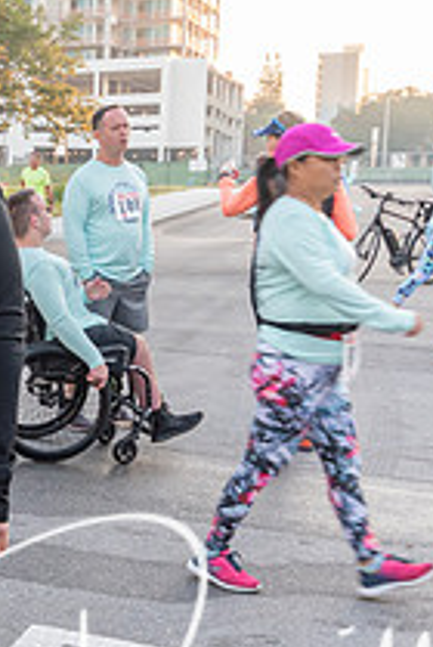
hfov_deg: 17.8
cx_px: -232
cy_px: 395
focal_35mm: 68
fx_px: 1223
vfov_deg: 29.5
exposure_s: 1/80
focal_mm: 16
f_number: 4.5
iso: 400
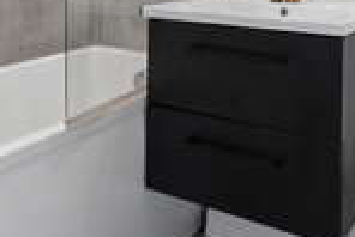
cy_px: -45
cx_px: 254
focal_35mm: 51
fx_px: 503
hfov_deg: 38.1
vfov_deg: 24.2
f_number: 8
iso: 200
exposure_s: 1/2
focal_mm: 12
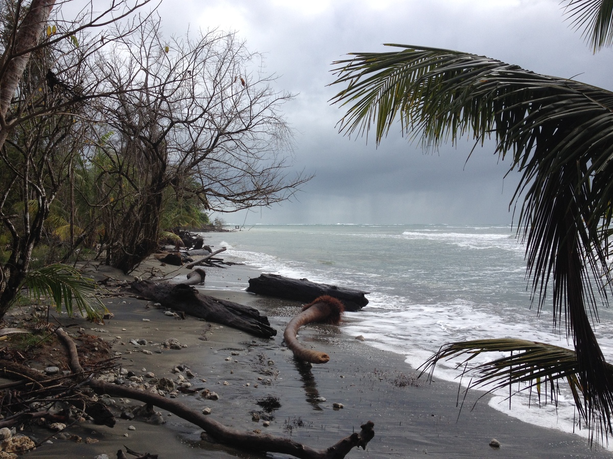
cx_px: 306
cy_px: 230
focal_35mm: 35
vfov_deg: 40.7
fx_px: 620
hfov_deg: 52.6
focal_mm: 4.28
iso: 50
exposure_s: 1/1577
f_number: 2.4
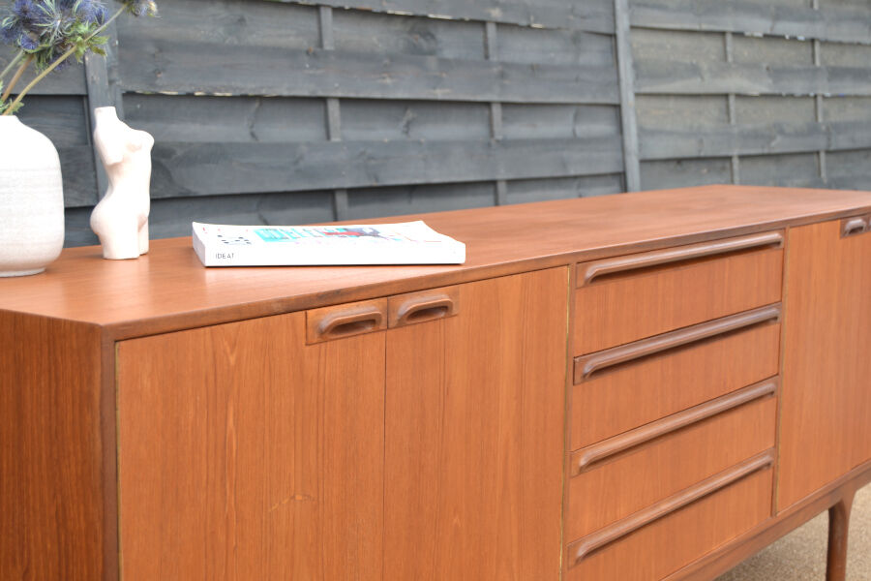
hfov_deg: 35.1
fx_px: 1379
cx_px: 436
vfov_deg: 23.8
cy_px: 290
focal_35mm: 57
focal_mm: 38
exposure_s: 1/125
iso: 100
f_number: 5.6
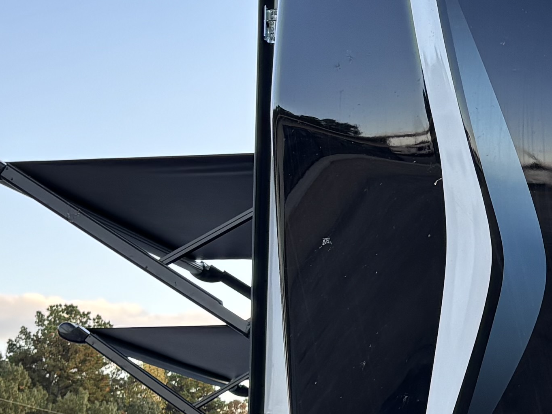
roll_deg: -1.7
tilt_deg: +8.3
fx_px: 1738
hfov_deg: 17.0
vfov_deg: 13.5
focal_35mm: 109
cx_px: 716
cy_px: 304
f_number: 1.6
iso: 50
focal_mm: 5.96
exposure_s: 1/328
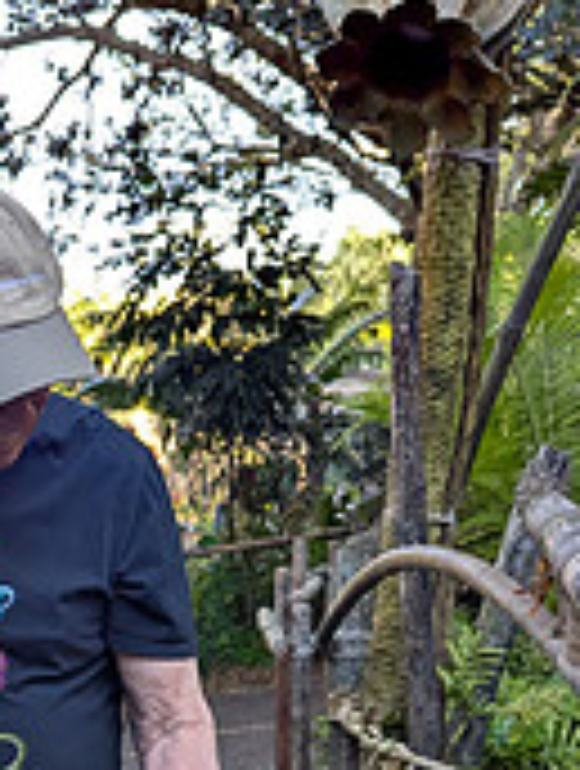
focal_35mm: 63
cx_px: 56
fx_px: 1402
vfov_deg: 28.6
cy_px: 788
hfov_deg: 22.8
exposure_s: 1/512
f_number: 1.85
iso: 258
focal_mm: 6.81
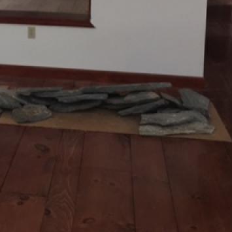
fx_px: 561
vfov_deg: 22.3
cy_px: -12
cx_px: -21
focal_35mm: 74
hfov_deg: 22.1
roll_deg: +0.7
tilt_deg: -8.3
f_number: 2.2
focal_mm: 4.15
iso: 64
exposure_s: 1/16
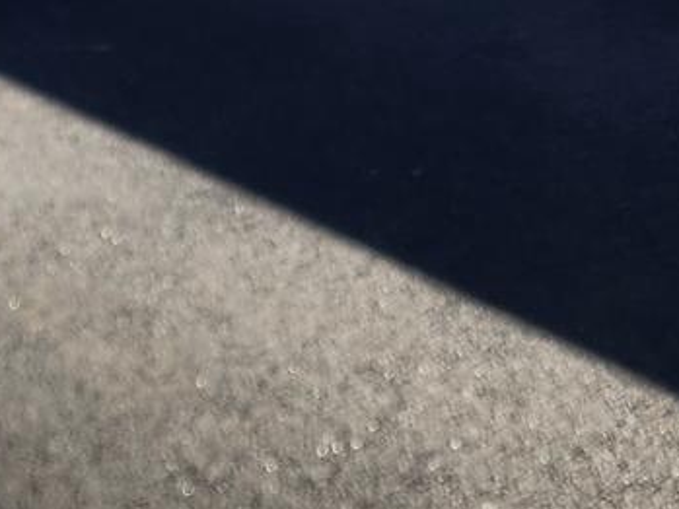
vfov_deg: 10.2
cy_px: -501
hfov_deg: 14.4
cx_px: 39
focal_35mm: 135
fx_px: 2649
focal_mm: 6.4
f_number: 1.8
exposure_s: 1/705
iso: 12
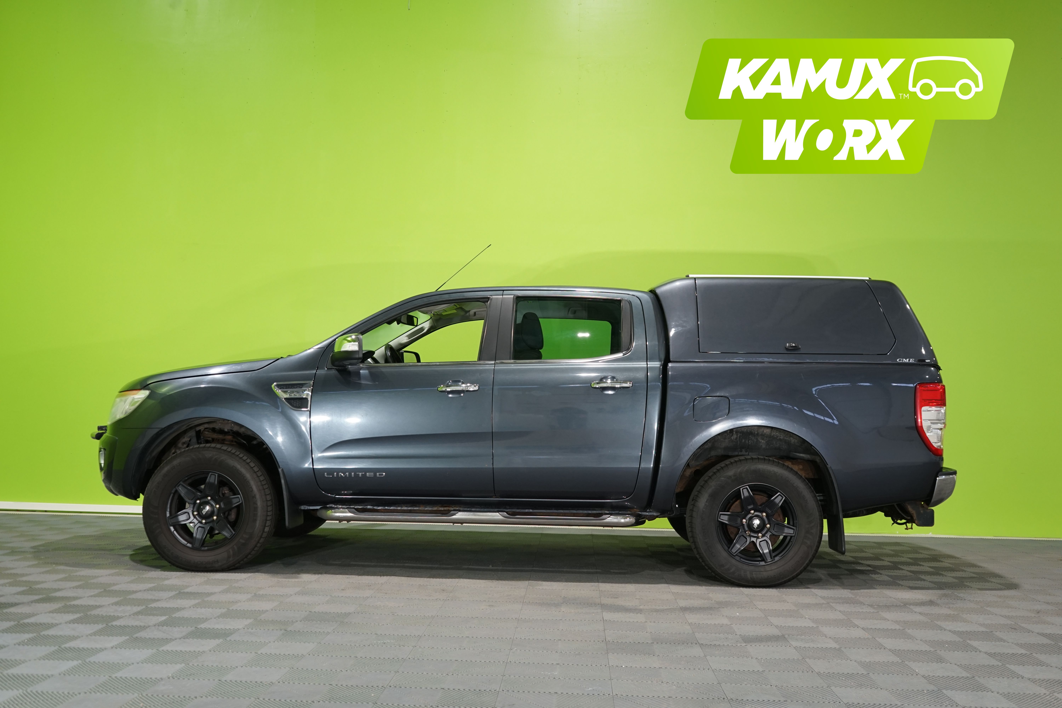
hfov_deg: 57.2
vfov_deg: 40.0
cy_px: 354
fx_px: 973
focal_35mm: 33
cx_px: 531
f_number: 5.6
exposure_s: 1/30
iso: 800
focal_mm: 33
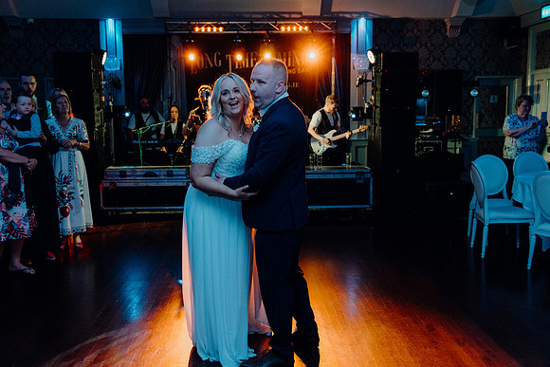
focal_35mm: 37
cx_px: 275
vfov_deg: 36.0
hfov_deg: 51.9
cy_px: 184
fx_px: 565
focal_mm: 37
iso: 2500
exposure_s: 1/160
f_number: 3.5
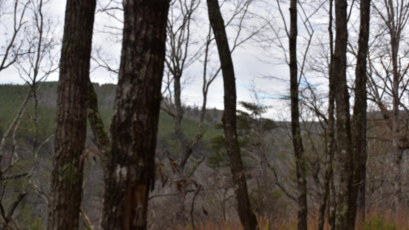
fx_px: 586
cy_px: 125
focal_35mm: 54
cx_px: 206
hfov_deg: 38.5
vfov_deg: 22.2
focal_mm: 34
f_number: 11
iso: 400
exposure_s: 1/320
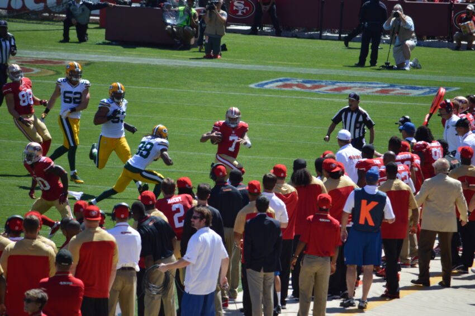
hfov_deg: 4.6
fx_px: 5932
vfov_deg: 3.0
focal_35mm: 450
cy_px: 158
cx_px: 238
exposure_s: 1/1250
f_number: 5.6
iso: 400
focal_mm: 300
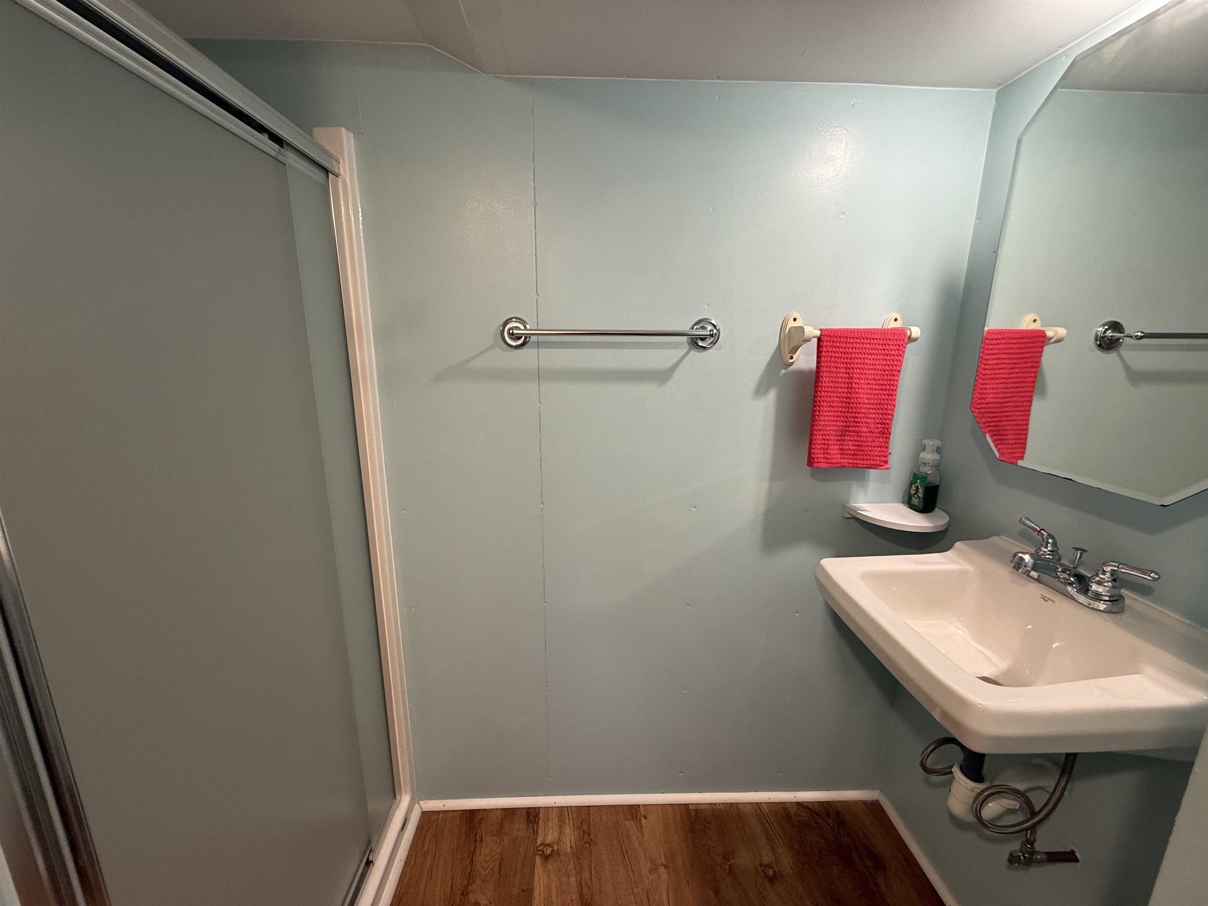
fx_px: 489
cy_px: 453
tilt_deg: -12.7
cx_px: 604
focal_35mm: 14
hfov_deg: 102.1
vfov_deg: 85.7
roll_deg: -0.5
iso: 160
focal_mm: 2.22
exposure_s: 1/60
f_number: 2.2
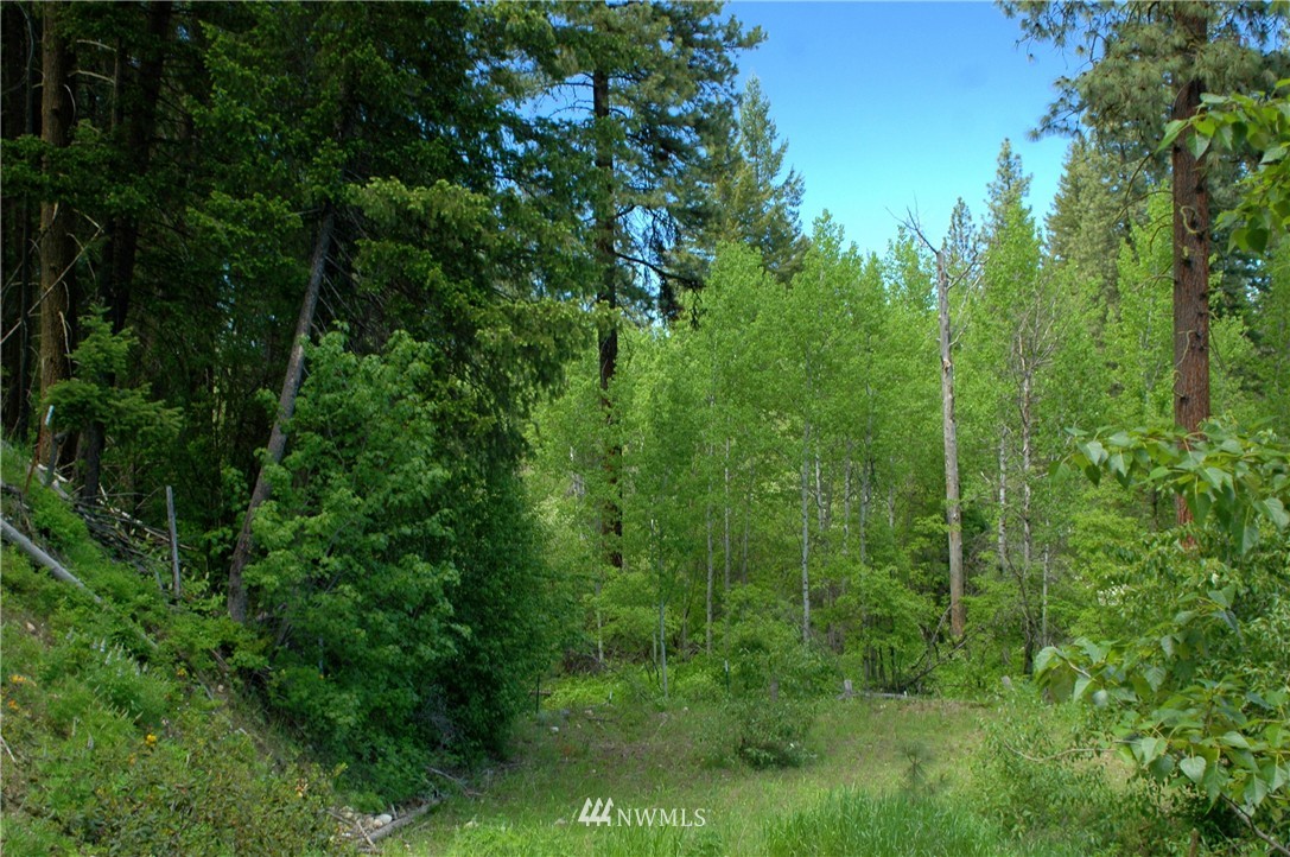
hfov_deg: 46.4
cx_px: 645
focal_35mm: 42
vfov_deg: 31.8
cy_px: 428
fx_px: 1503
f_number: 4.5
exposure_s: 1/80
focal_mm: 28
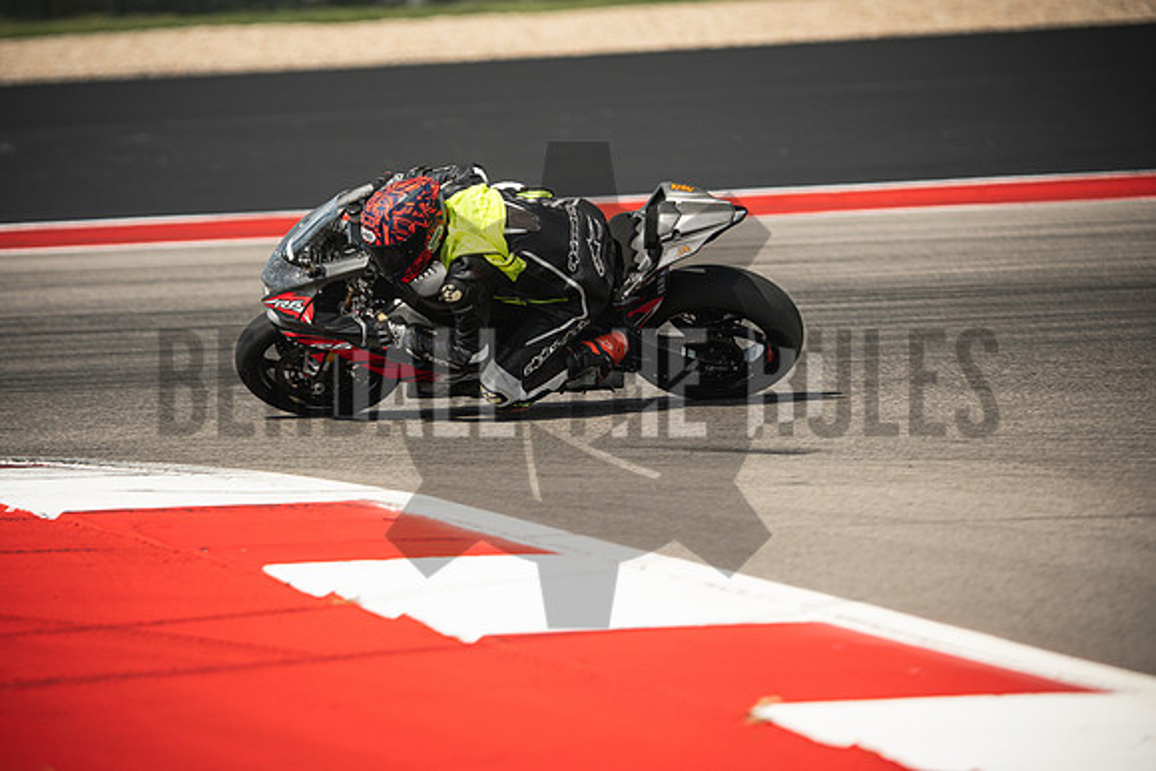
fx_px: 9635
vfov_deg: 4.6
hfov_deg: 6.9
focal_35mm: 300
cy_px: 386
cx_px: 578
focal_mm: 200
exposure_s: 1/1600
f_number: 2.5
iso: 160
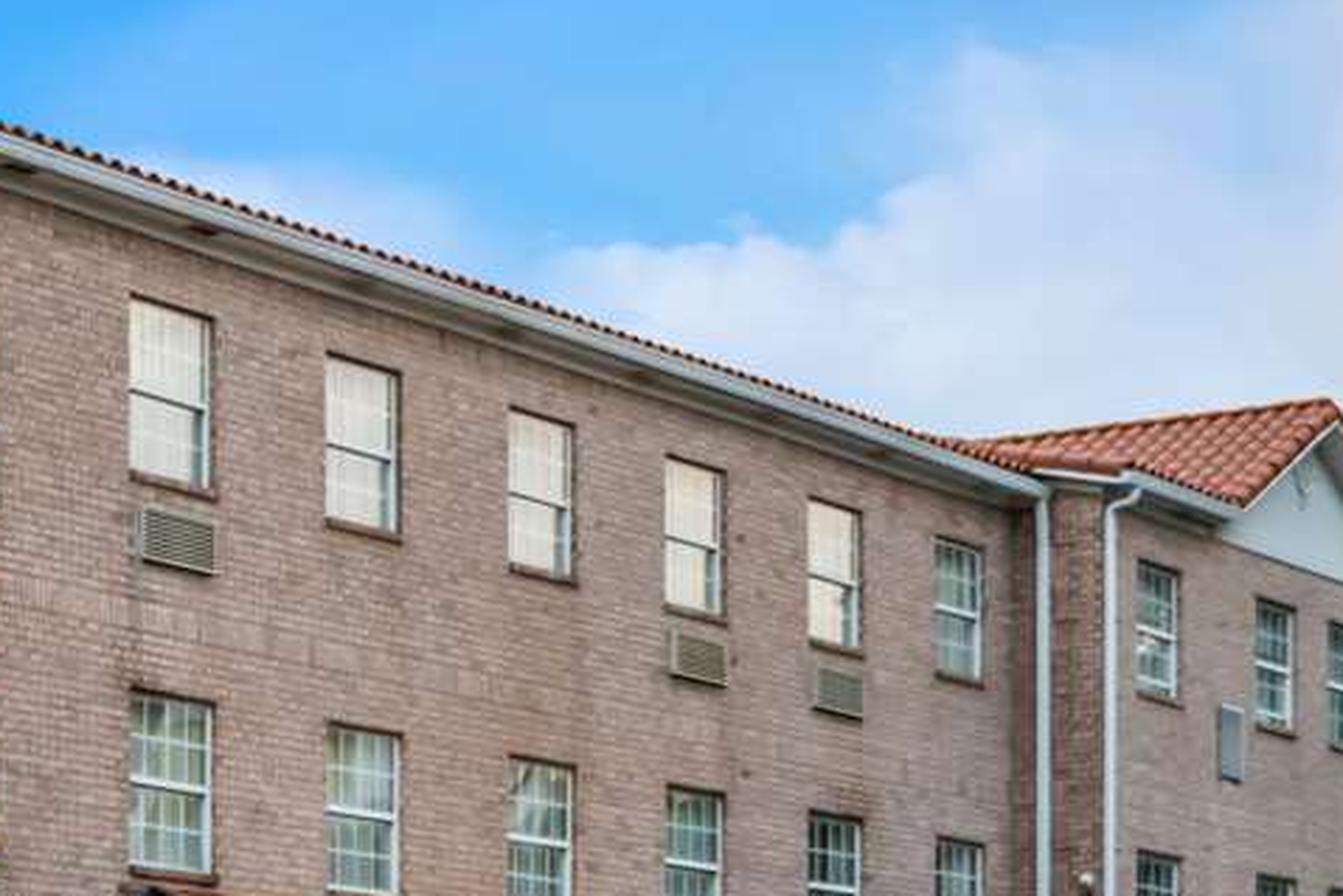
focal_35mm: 113
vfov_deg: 12.1
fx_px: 4217
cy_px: 208
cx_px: -222
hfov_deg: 17.3
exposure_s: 1/200
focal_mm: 24
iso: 400
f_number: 3.5
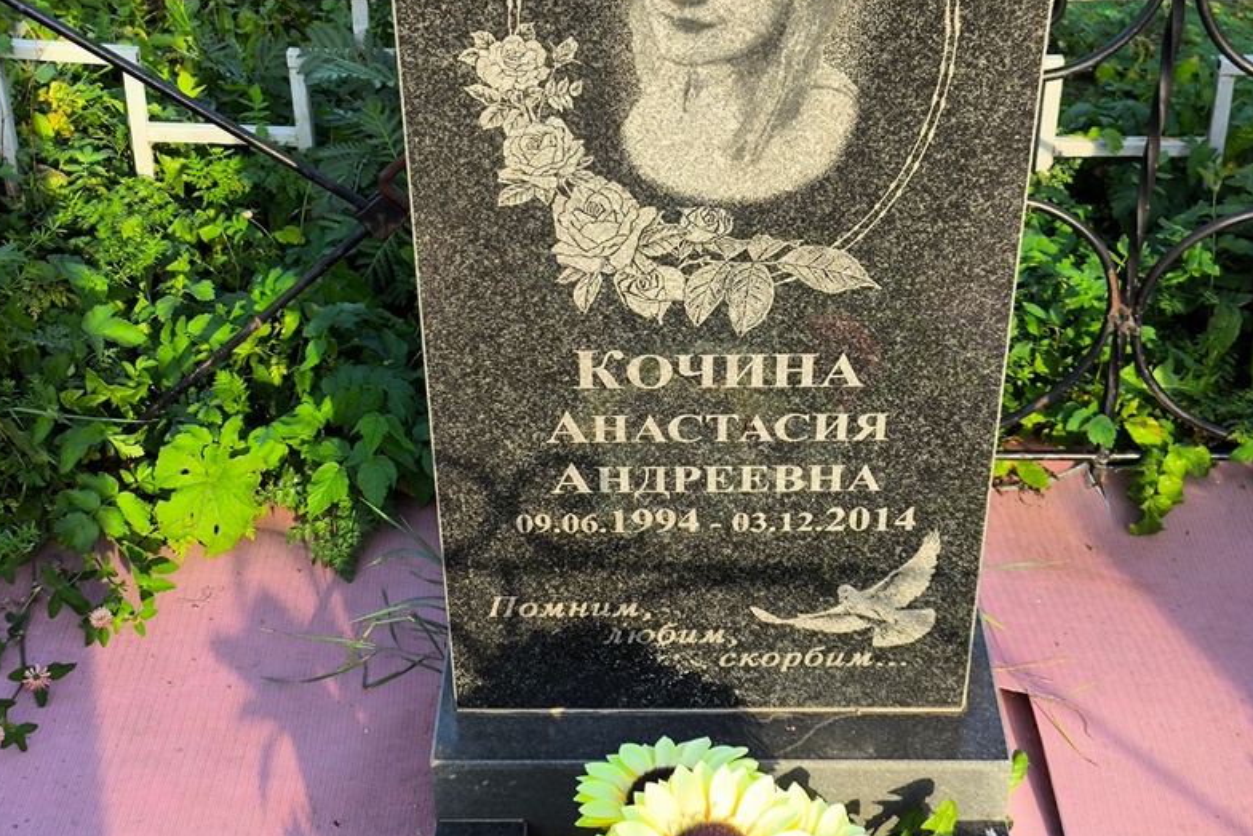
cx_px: 618
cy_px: 385
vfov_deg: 25.5
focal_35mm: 53
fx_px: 1845
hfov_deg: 37.5
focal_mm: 4.71
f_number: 1.7
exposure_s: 1/318
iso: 50
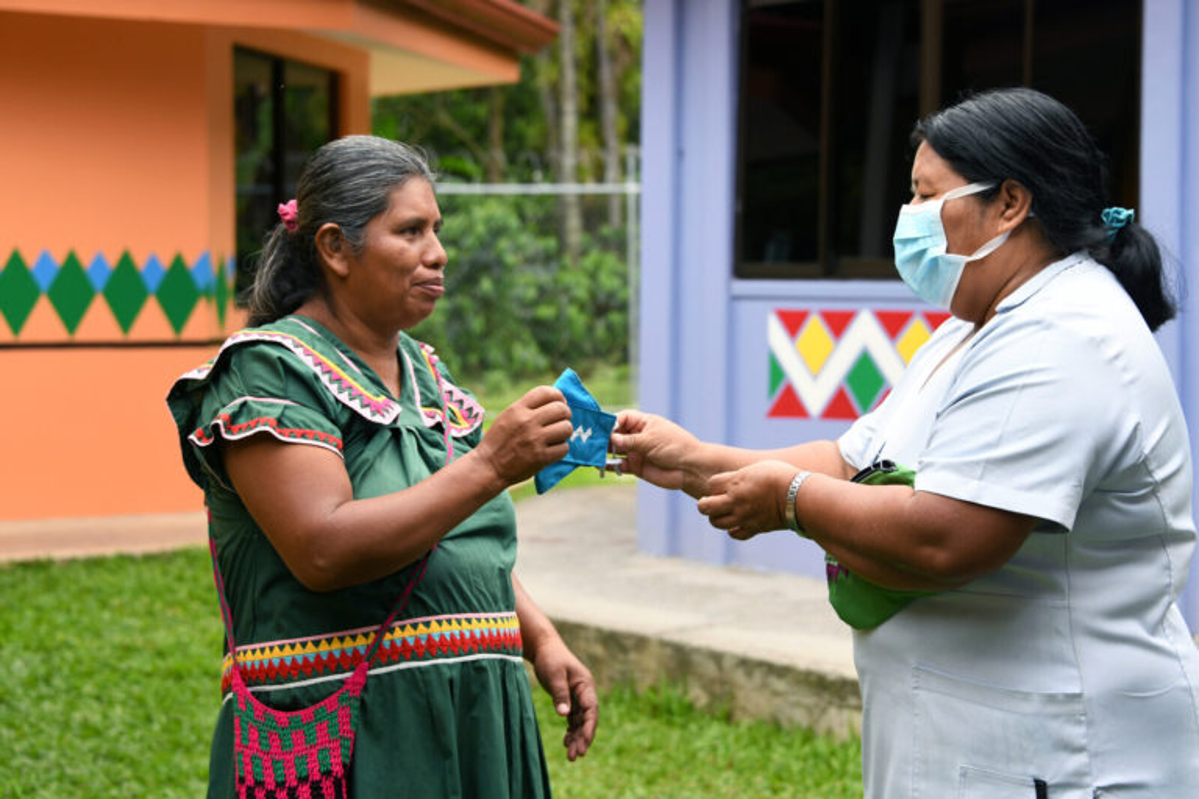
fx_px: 2331
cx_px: 600
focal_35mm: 70
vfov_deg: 19.5
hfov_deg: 28.8
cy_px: 400
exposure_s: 1/640
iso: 800
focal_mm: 70
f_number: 5
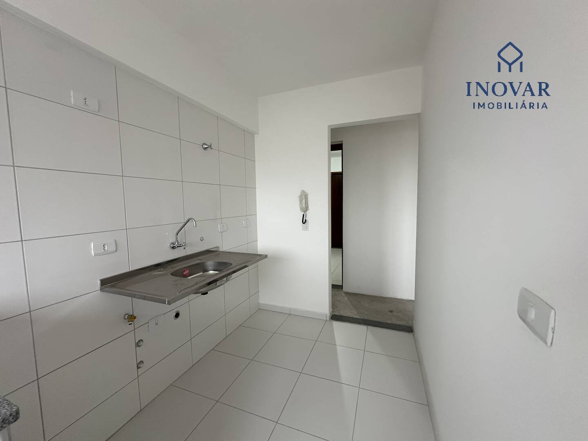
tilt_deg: -5.6
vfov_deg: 85.7
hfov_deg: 102.1
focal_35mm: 14
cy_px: 220
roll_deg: +1.4
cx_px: 294
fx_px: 238
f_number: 2.2
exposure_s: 1/120
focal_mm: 2.22
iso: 200
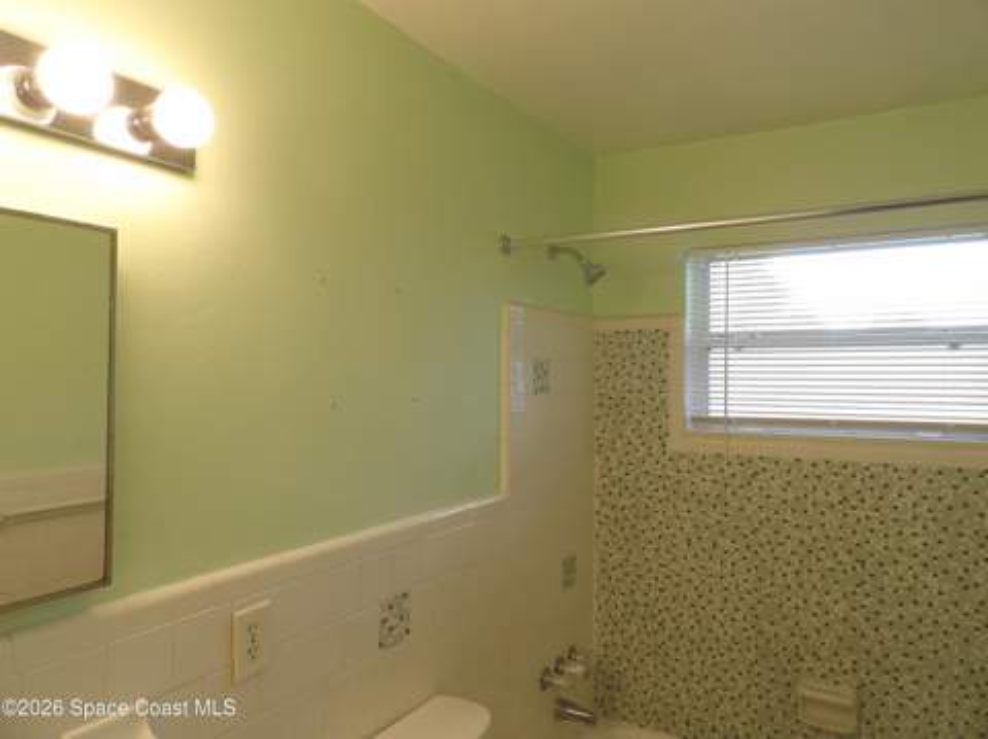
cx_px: 494
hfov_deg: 71.7
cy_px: 370
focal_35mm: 24
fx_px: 684
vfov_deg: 56.7
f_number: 3.2
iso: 111
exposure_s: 1/33
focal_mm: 4.3
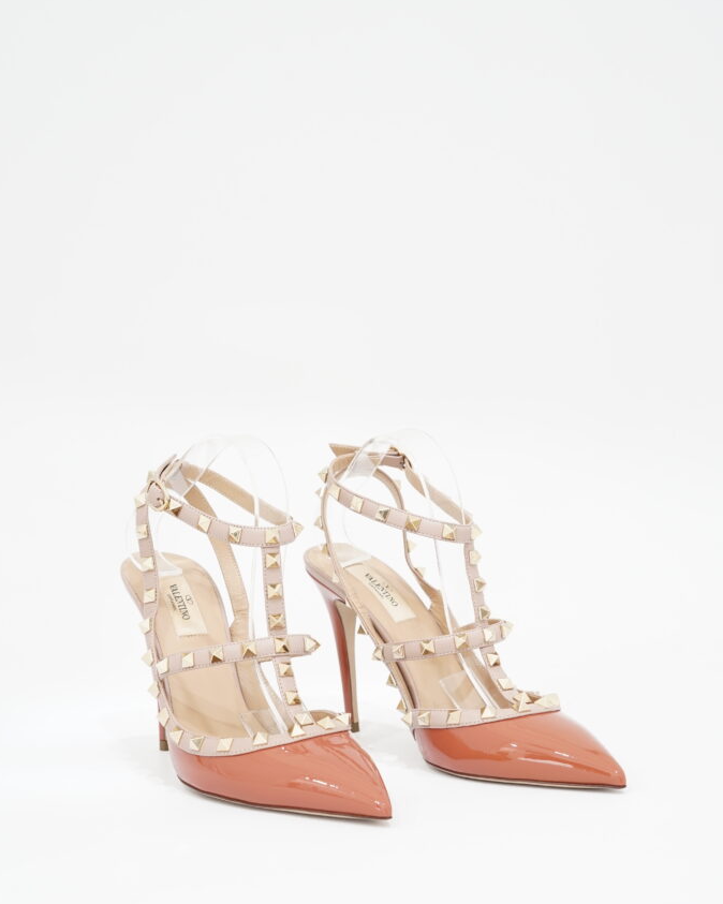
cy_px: 499
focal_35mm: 57
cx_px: 360
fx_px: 1525
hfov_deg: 26.7
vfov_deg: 33.0
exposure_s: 1/2.5
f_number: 6.3
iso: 640
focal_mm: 50
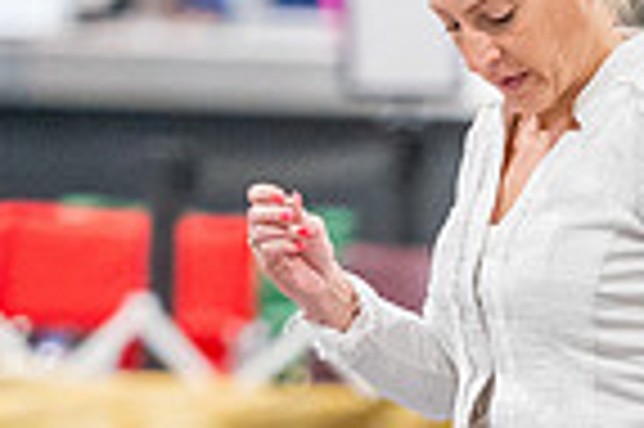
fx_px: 14491
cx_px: 540
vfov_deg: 1.7
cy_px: 705
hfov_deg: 2.5
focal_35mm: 811
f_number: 2.8
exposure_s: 1/250
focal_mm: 200
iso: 8000
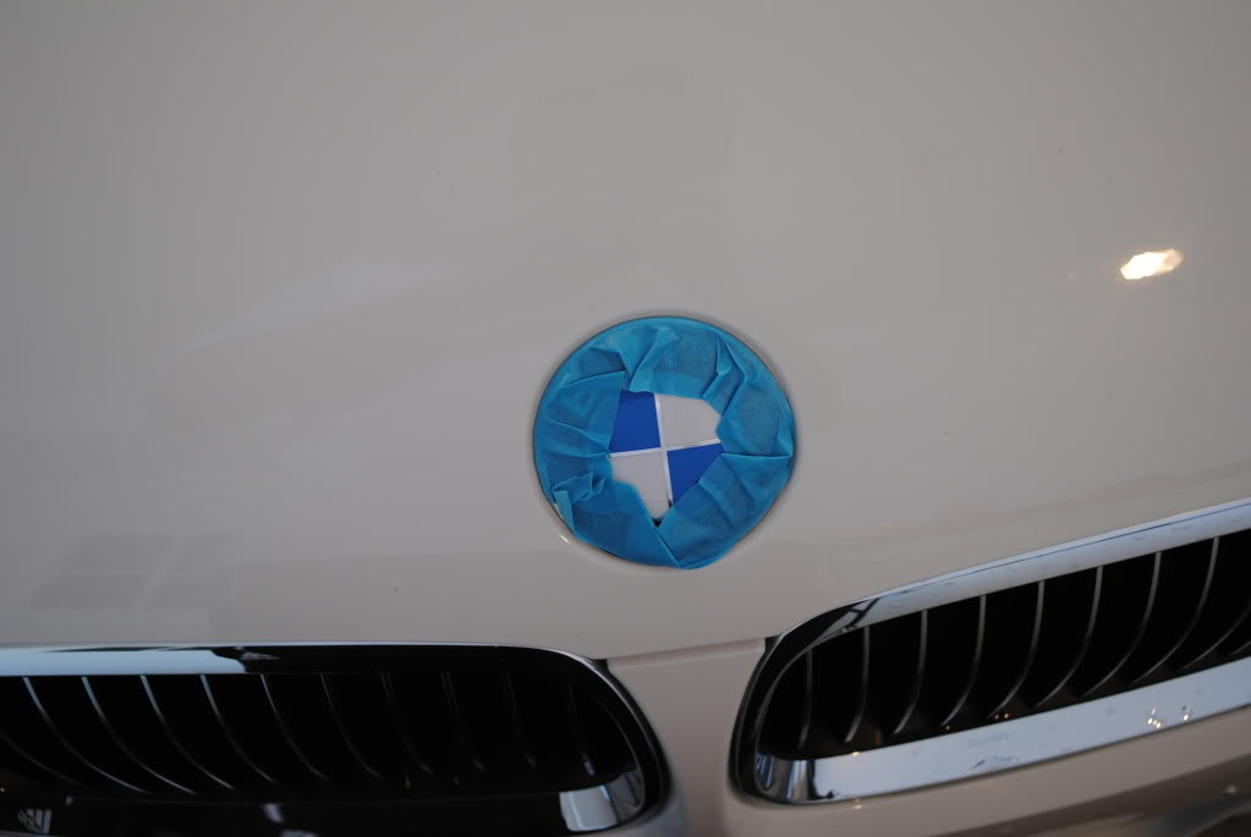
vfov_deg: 25.1
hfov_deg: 36.8
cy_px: 418
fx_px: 1879
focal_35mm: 54
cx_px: 626
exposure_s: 1/30
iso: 250
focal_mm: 36
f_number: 5
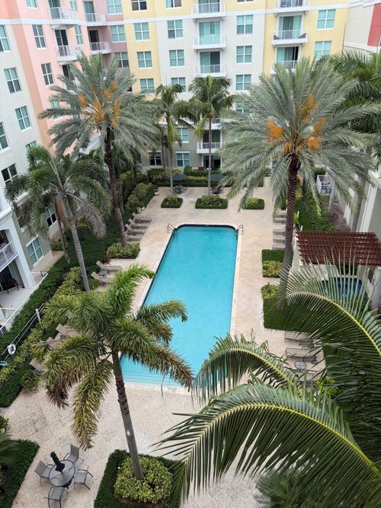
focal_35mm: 24
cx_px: 190
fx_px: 352
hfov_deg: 56.8
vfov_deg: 71.6
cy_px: 254
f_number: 1.78
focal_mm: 6.76
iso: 80
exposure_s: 1/849
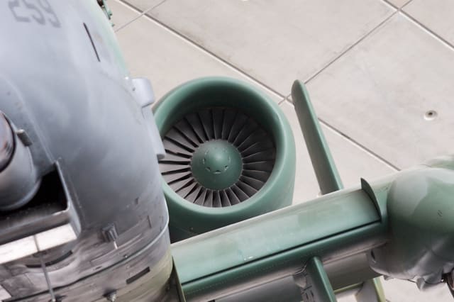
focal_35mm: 150
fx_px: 1891
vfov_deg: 9.1
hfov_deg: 13.7
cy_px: 151
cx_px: 227
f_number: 5.6
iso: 800
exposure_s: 1/40
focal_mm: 100
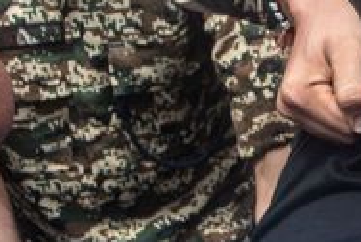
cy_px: 87
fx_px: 1366
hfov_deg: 14.5
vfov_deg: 10.1
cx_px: 447
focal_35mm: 136
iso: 320
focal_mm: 17
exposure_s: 1/1000
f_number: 4
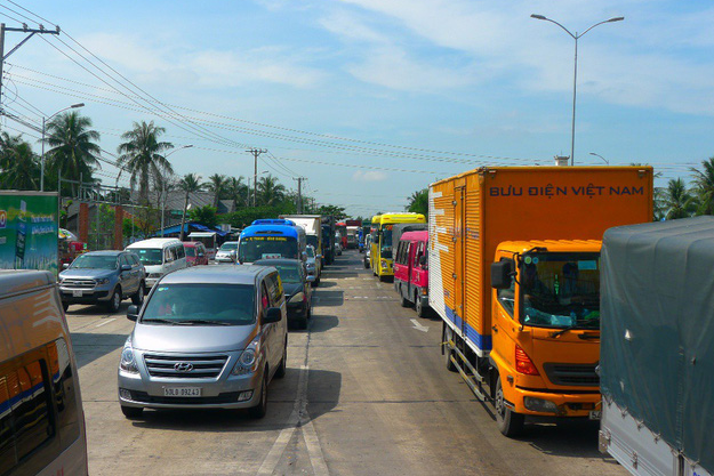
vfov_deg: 30.5
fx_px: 873
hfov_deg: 44.5
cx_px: 356
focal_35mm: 44
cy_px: 235
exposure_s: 1/800
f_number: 4
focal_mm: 9.2
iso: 80
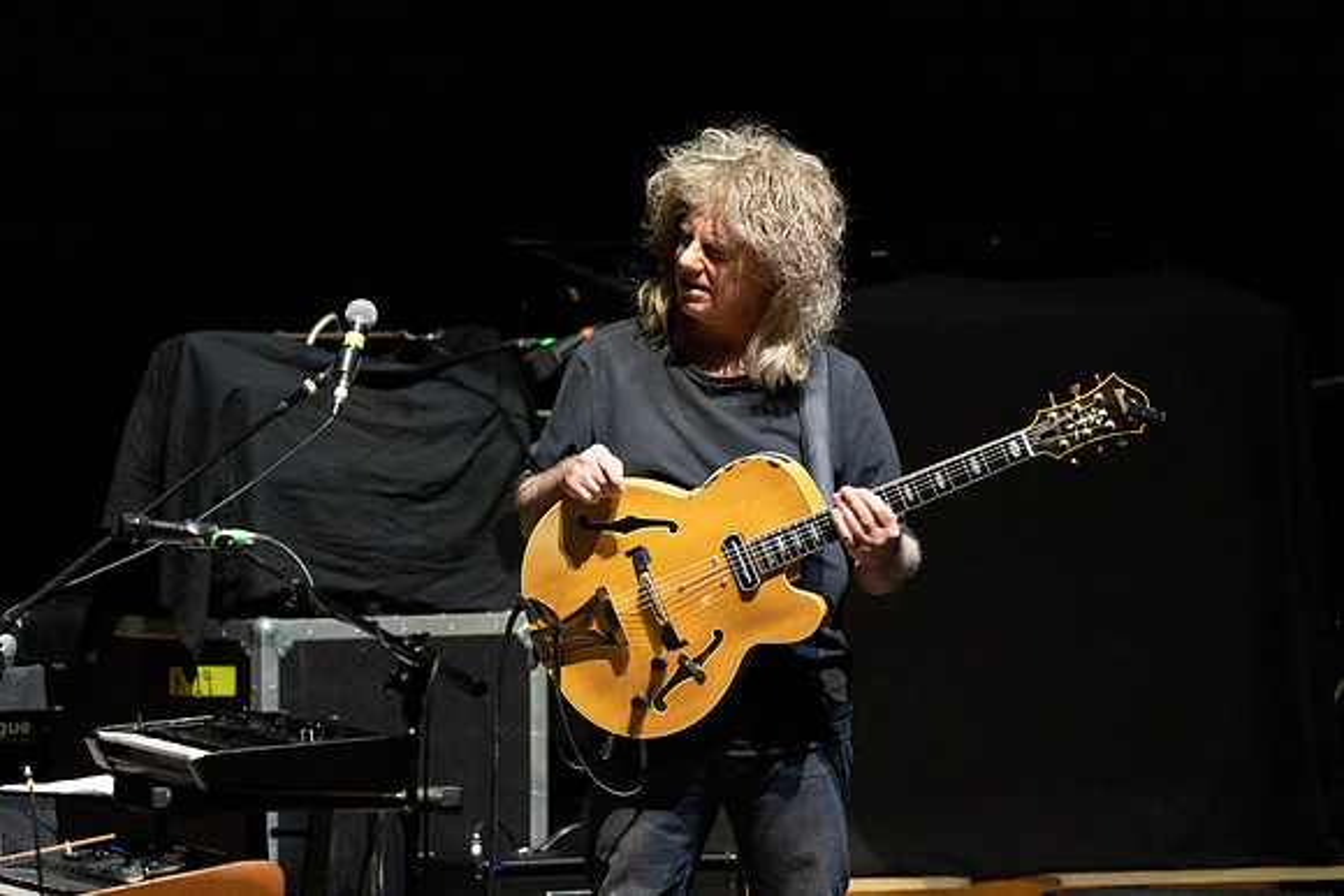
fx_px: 14600
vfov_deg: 3.5
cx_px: 672
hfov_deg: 5.3
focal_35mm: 391
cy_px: 448
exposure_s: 1/250
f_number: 5.6
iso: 3200
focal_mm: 391
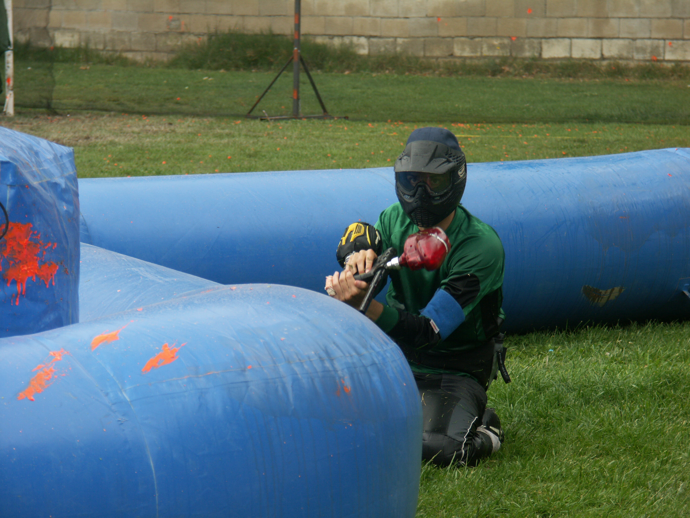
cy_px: 259
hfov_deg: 9.9
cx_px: 345
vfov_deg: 7.4
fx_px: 3987
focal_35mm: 200
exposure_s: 1/250
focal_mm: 50.8
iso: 64
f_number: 4
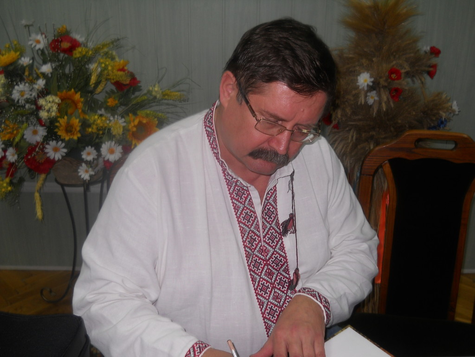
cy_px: 178
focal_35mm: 41
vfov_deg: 35.1
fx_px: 563
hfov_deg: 45.8
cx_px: 238
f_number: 3.1
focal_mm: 6.72
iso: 80
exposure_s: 1/30
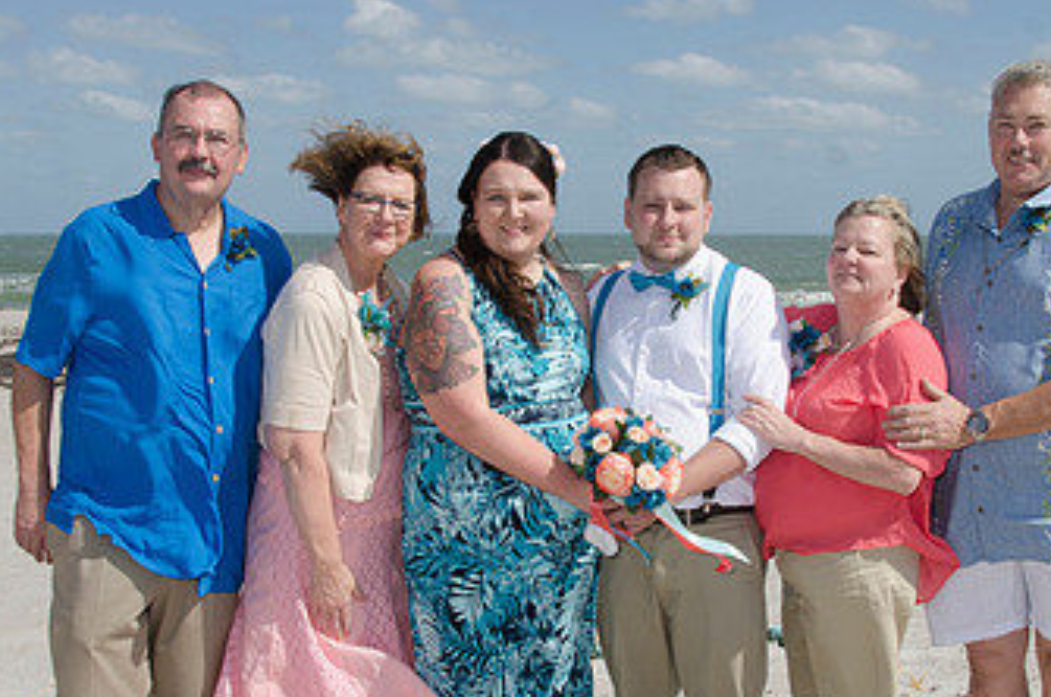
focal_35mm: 52
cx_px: 593
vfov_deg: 25.8
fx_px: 1515
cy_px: 411
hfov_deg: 38.2
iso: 100
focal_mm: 20
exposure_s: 1/250
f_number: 11
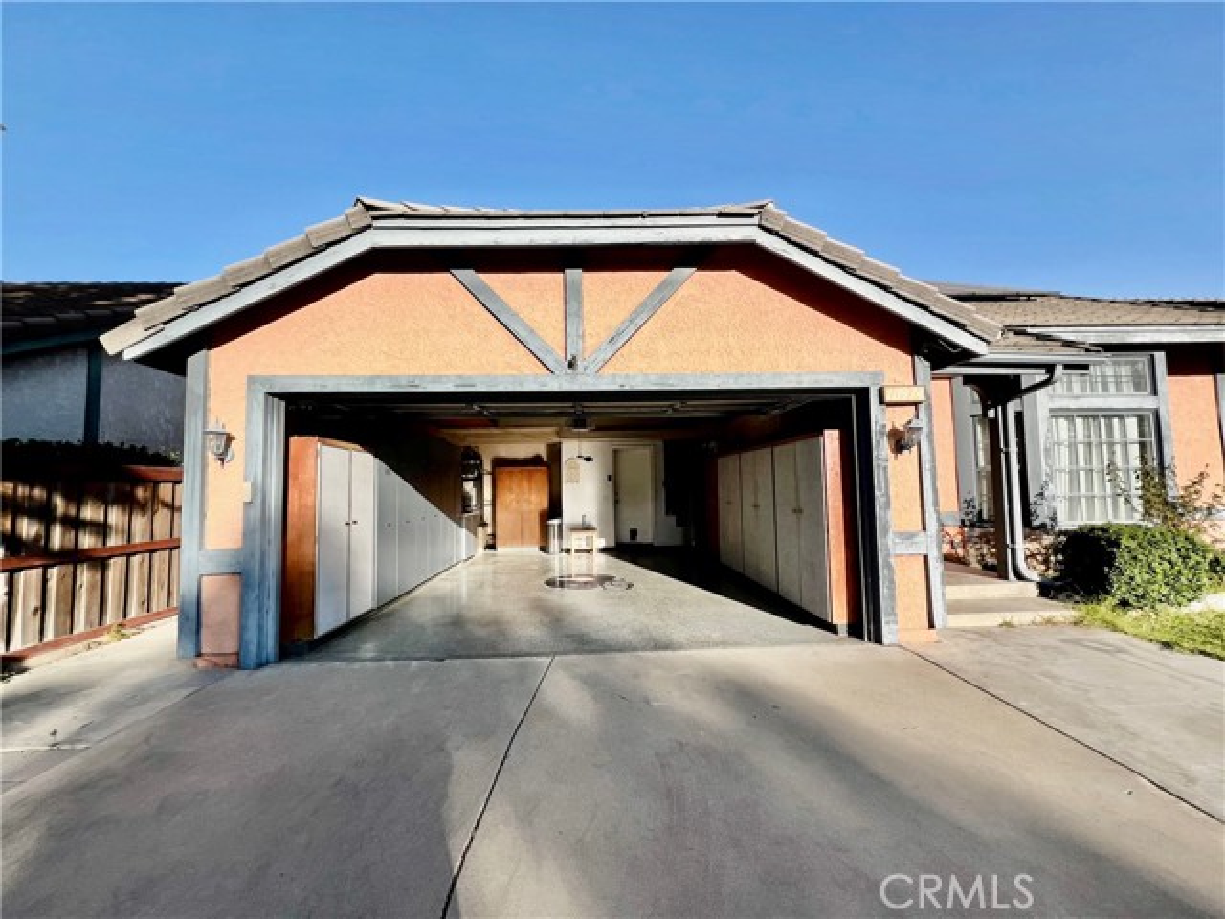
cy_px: 460
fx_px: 460
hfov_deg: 106.2
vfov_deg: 89.9
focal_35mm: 13
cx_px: 612
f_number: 1.8
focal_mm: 1.57
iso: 32
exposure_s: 1/1553
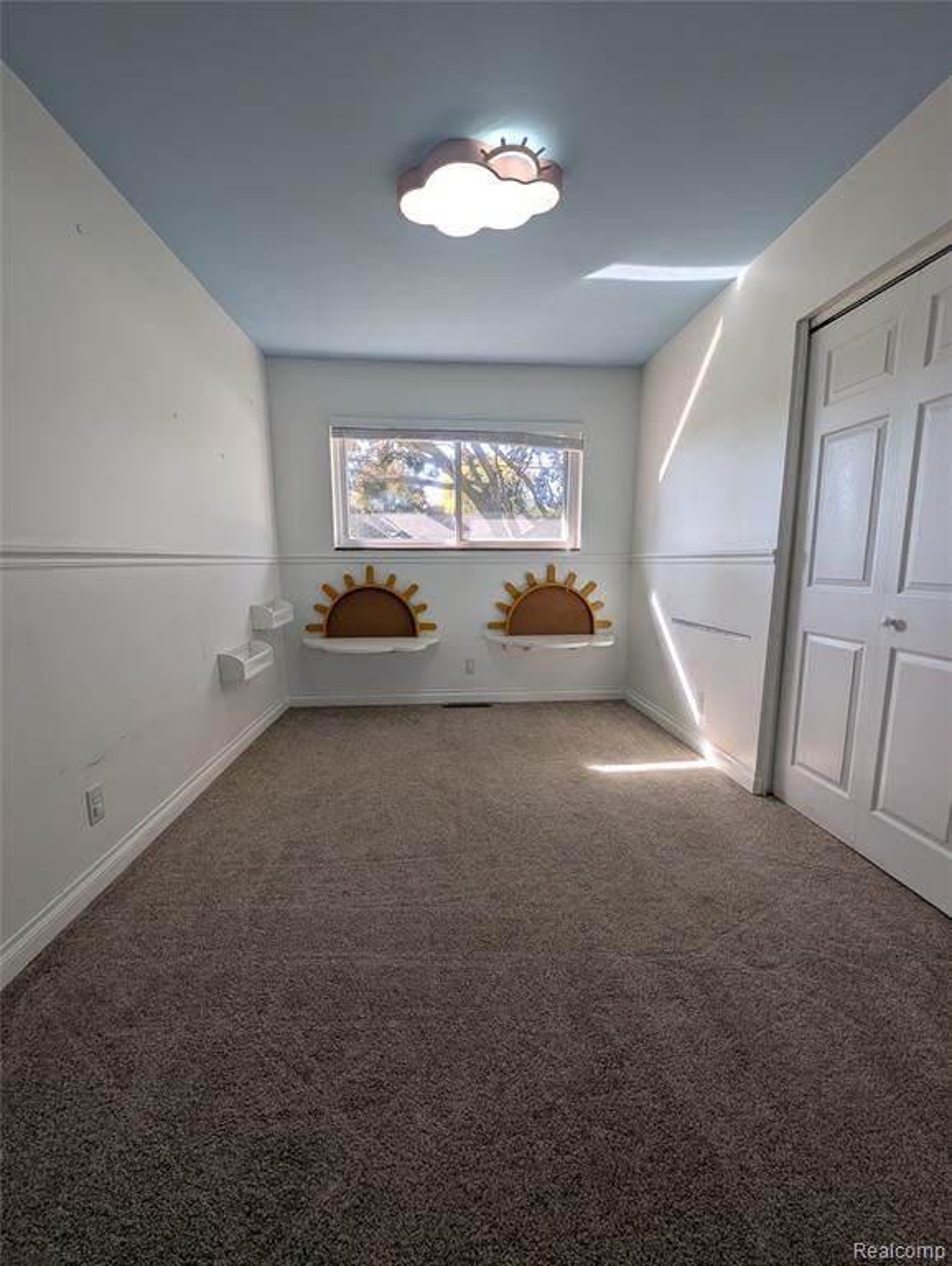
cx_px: 476
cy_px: 633
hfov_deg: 94.6
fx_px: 439
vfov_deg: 110.5
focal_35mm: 12
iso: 36
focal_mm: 2.23
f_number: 1.95
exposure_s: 1/144
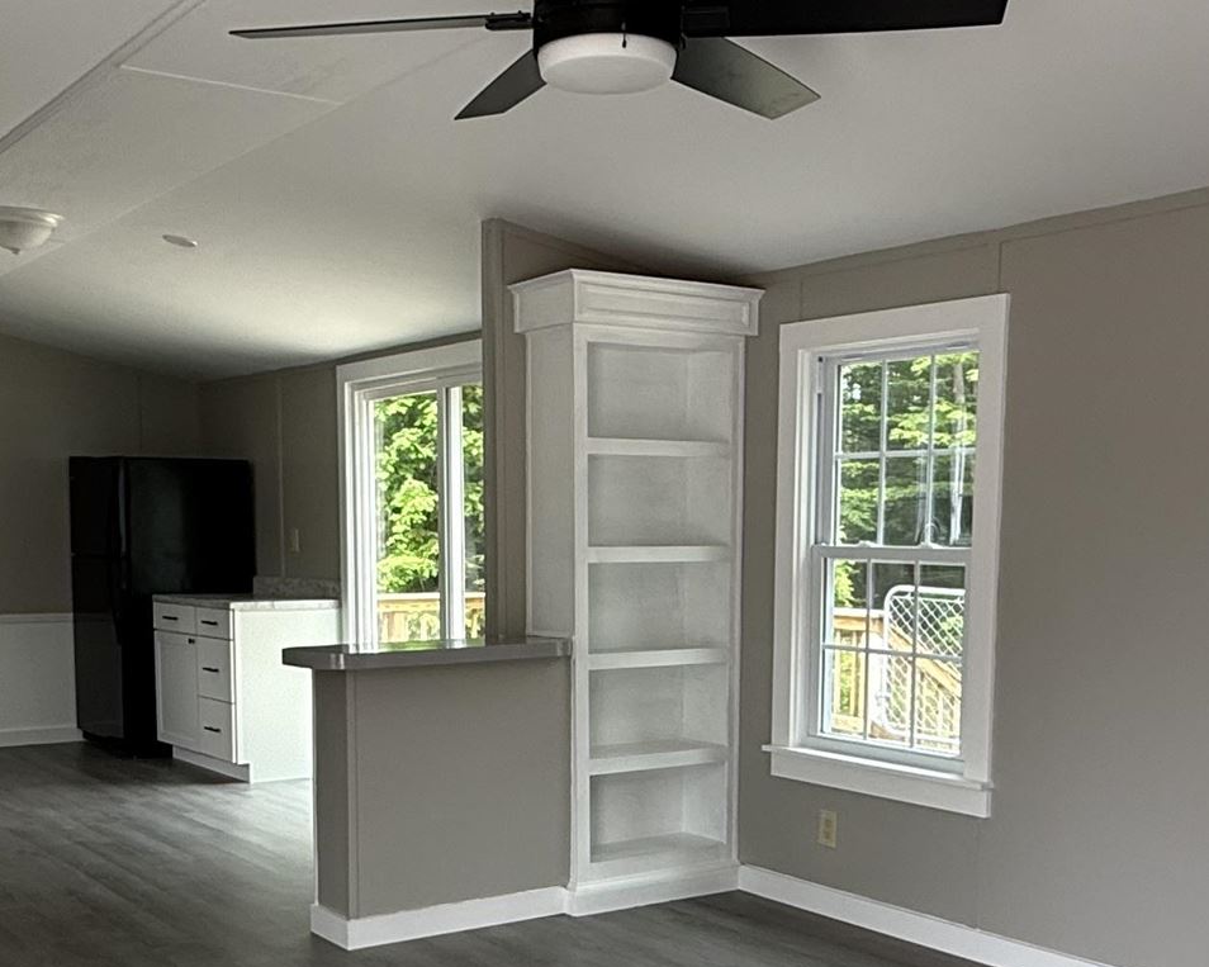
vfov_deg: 33.5
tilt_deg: -6.7
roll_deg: -0.3
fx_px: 1574
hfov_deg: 41.9
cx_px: 517
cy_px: 720
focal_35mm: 44
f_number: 2.2
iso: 80
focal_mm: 2.22
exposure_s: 1/99
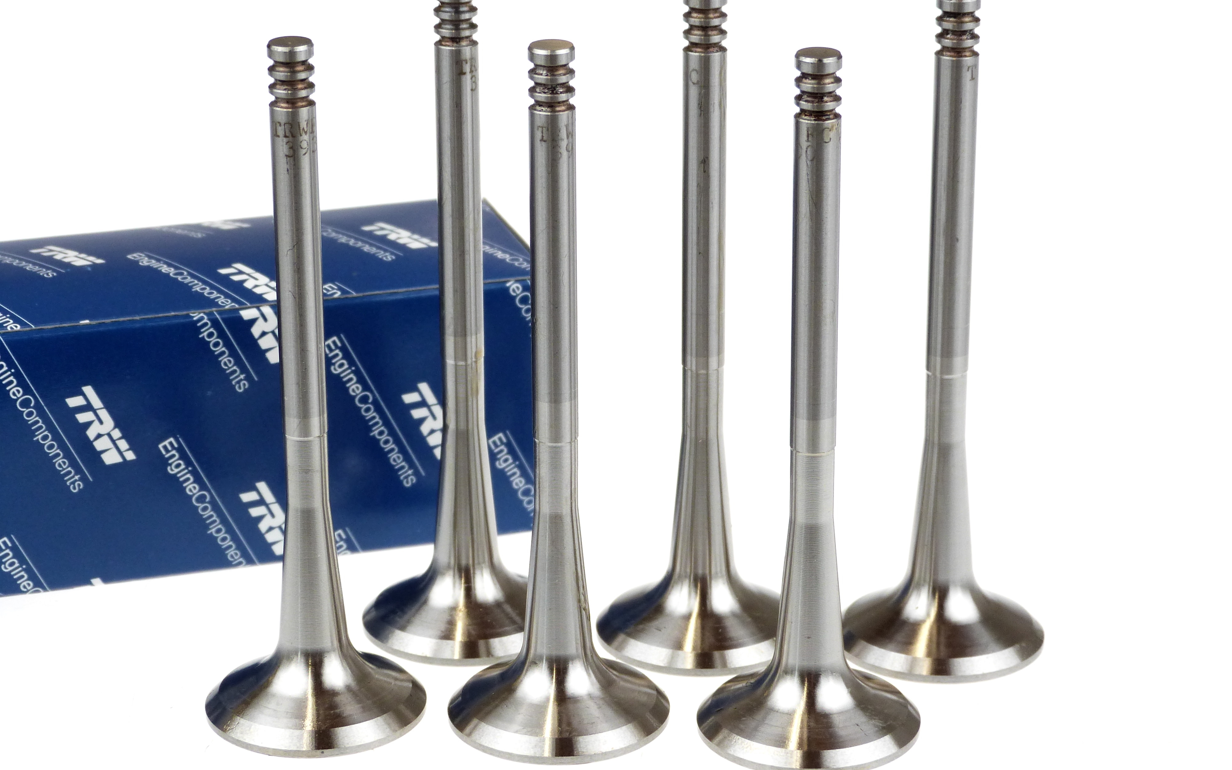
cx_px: 616
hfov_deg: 19.8
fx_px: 3526
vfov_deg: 12.5
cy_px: 356
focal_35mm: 105
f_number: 3.5
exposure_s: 1/200
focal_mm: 17.9
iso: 200
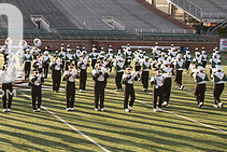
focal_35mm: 66
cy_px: 54
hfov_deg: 26.5
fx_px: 416
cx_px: -58
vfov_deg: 20.6
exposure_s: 1/640
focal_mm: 24
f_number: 5
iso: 320
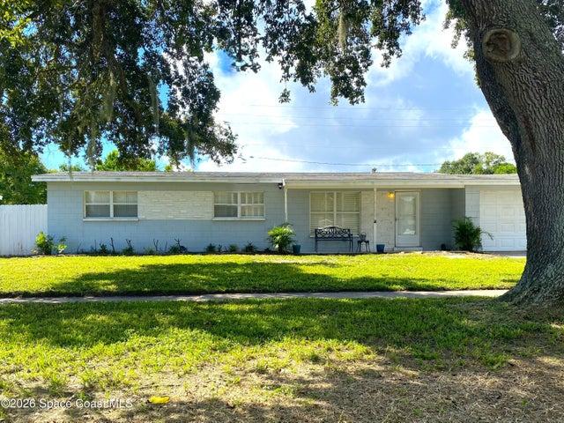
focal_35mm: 26
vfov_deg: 53.1
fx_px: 424
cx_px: 282
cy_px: 212
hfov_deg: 67.3
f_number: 1.8
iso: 32
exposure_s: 1/1484
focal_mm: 4.25
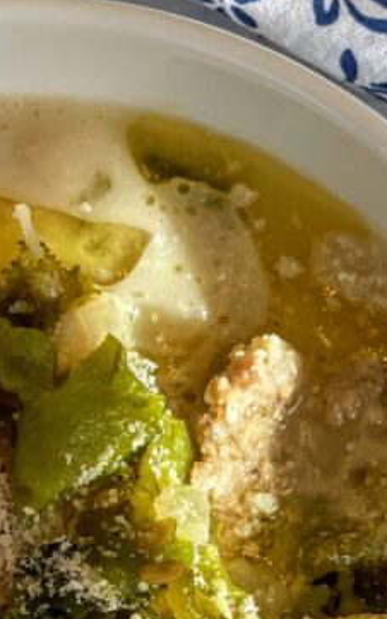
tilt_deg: -76.4
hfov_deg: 8.4
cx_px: 204
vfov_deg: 13.2
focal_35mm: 156
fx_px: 2635
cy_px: 681
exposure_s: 1/122
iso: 64
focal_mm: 6
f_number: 2
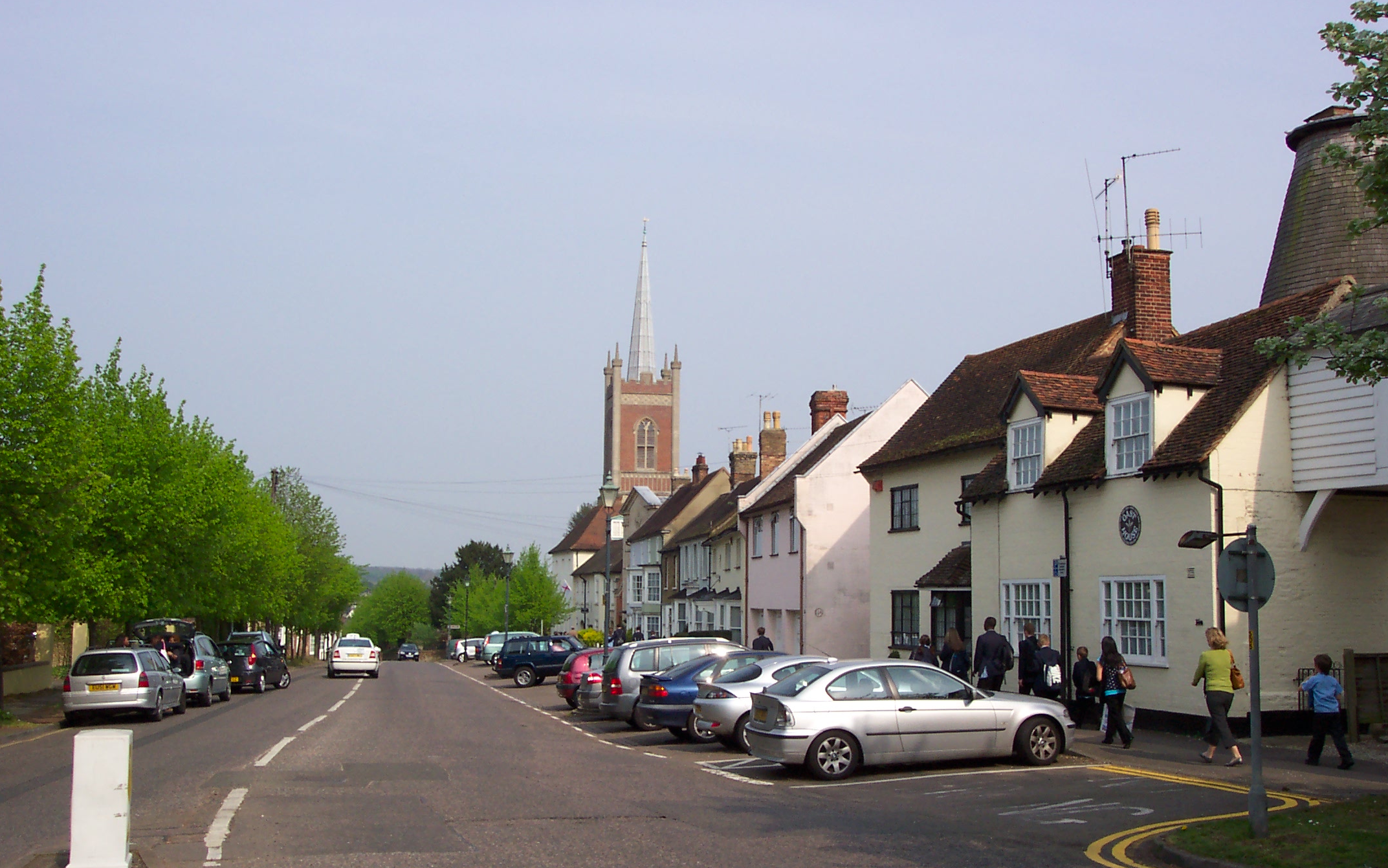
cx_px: 692
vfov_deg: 32.8
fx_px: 1475
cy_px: 442
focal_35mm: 39
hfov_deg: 50.4
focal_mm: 8
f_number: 4.8
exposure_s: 1/1000
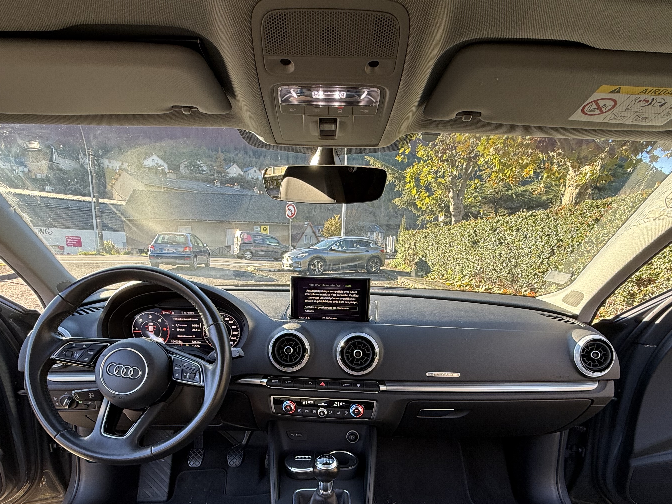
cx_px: 334
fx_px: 408
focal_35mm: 21
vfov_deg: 60.6
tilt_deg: -14.0
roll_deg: -1.2
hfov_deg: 79.0
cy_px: 366
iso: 64
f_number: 2.2
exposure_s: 1/99
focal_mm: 2.22
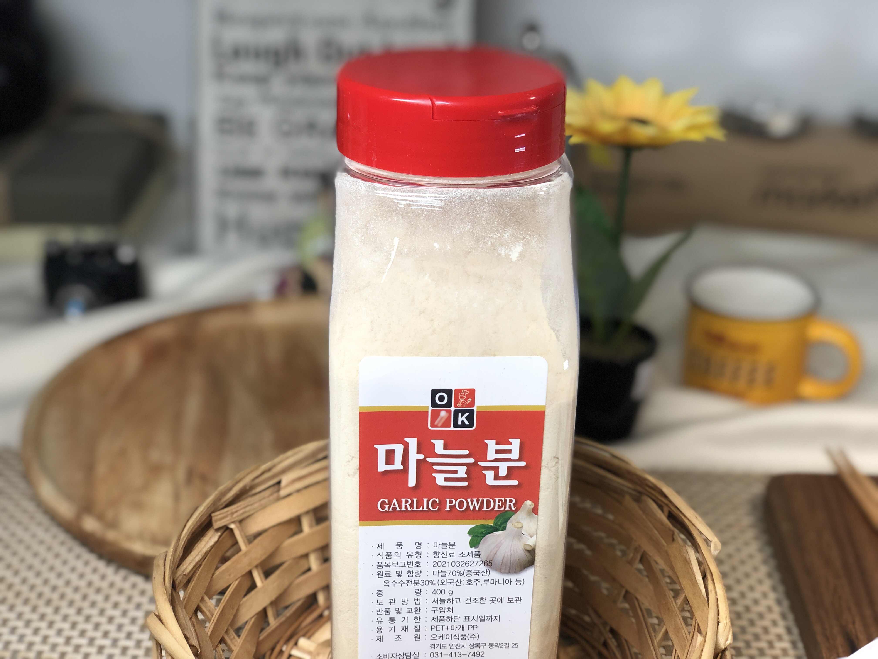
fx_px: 1319
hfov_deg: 36.8
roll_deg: -1.6
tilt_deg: -25.7
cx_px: 439
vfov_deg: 28.0
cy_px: 330
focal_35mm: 52
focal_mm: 6
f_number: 2.4
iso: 40
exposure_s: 1/60
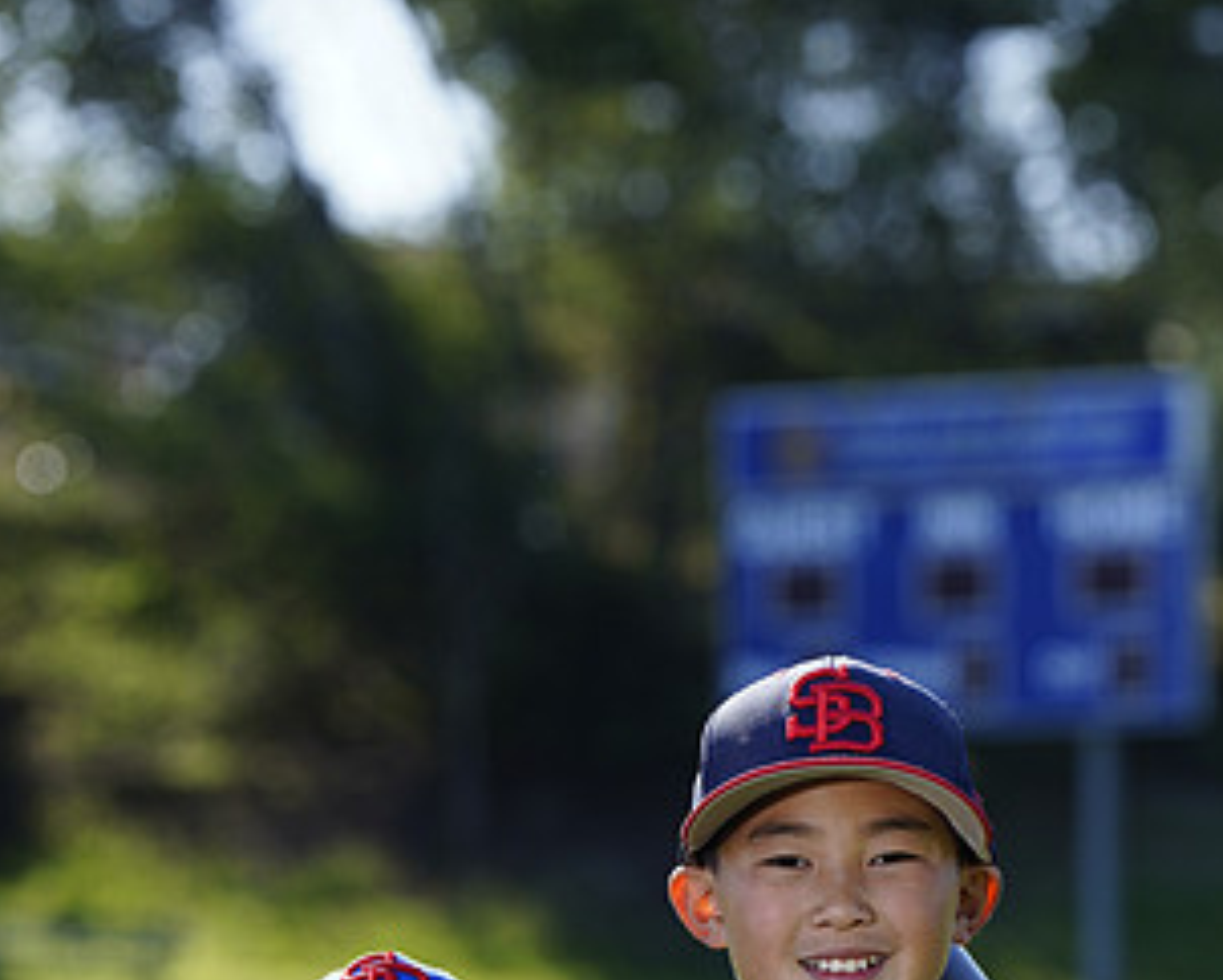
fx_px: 9924
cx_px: 767
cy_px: 1158
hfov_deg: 7.1
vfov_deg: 5.6
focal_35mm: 274
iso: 100
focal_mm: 152
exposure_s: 1/250
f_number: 5
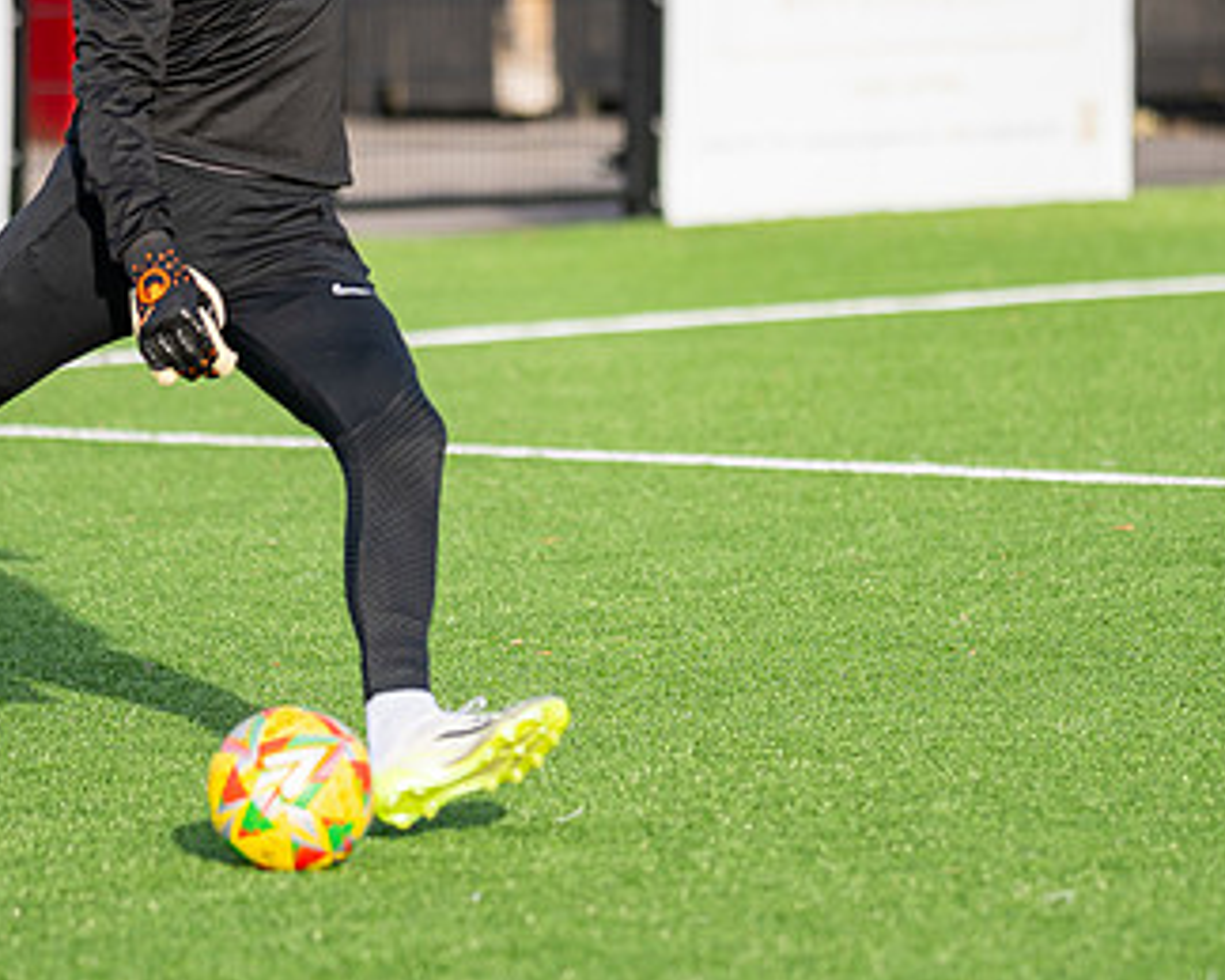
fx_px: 14317
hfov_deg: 4.9
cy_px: 272
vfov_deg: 3.9
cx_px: 560
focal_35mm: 395
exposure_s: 1/2500
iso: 100
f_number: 1.8
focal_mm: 135
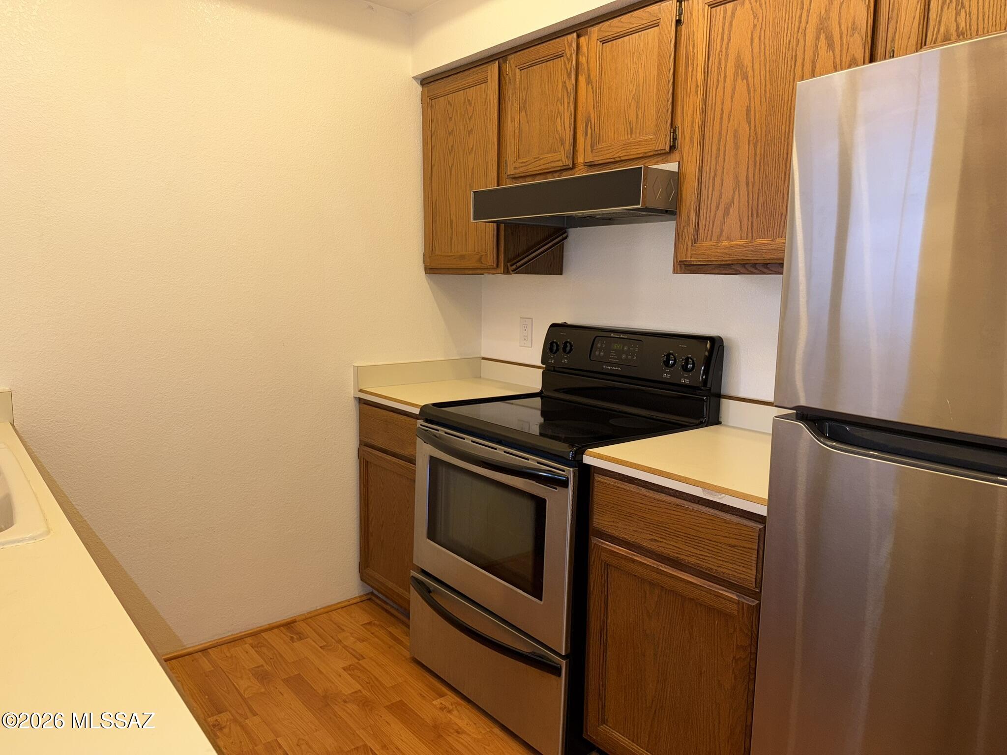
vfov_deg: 56.8
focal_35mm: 24
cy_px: 378
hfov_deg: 71.6
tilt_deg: -8.0
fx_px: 698
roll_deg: -0.5
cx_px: 504
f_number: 1.78
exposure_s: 1/30
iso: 50
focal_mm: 6.76
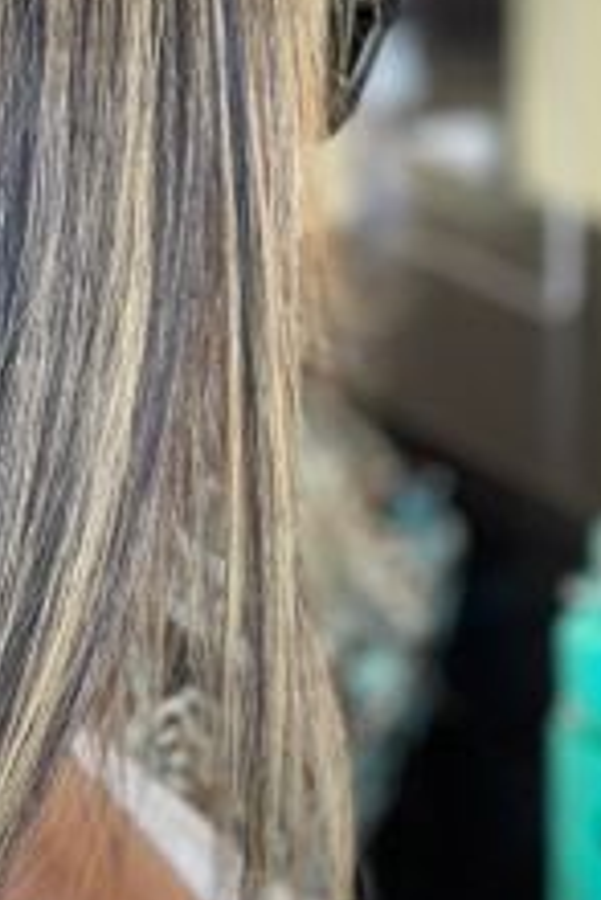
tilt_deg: -13.1
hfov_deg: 9.1
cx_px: -53
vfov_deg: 13.7
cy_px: 260
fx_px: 3725
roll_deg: +3.4
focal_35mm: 149
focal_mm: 7.5
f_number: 2.2
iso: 160
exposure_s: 1/120
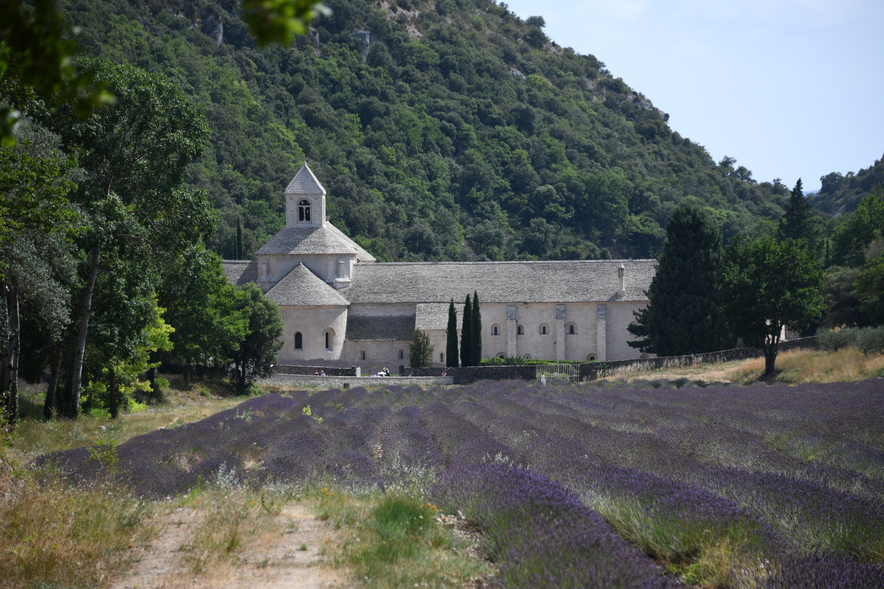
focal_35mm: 190
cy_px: 294
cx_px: 442
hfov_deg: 10.8
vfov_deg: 7.2
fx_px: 4665
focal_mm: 190
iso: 200
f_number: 5.6
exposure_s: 1/800
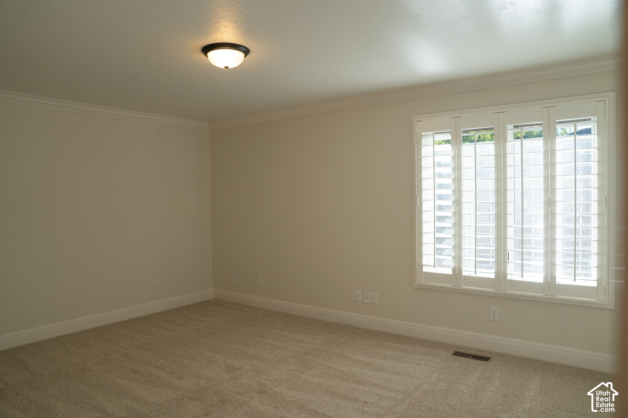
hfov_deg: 73.7
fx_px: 419
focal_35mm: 24
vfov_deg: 53.1
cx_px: 314
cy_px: 209
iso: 160
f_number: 4
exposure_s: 1/160
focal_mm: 24
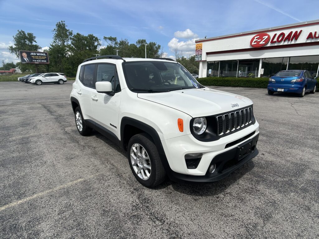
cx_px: 160
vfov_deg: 53.1
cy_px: 120
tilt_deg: -13.5
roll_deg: +1.5
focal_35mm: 26
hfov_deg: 67.3
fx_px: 240
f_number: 1.5
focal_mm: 5.7
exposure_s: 1/5882
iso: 50
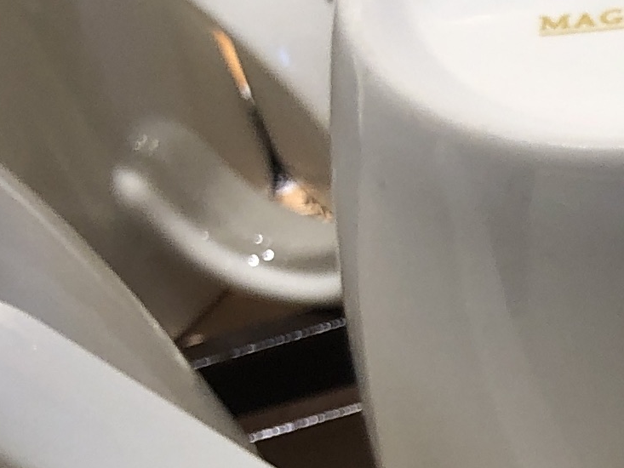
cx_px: 1646
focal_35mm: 154
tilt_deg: -56.1
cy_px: 605
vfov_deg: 9.5
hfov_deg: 10.5
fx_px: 2777
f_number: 1.8
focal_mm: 3.99
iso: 25
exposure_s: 1/100
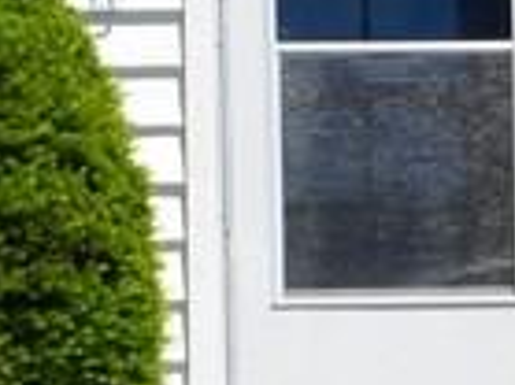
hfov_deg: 8.7
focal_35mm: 228
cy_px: -130
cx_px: 170
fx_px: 3389
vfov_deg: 6.4
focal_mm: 5.4
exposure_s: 1/800
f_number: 4
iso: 100
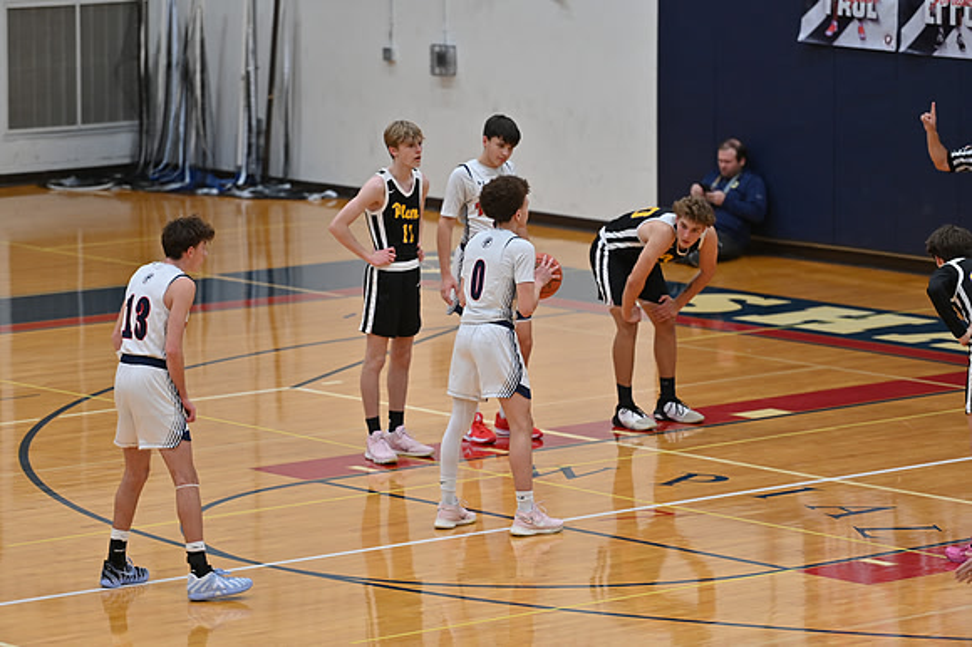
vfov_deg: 7.0
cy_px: 324
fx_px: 5262
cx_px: 486
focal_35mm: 195
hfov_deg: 10.6
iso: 640
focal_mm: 195
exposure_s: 1/200
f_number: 4
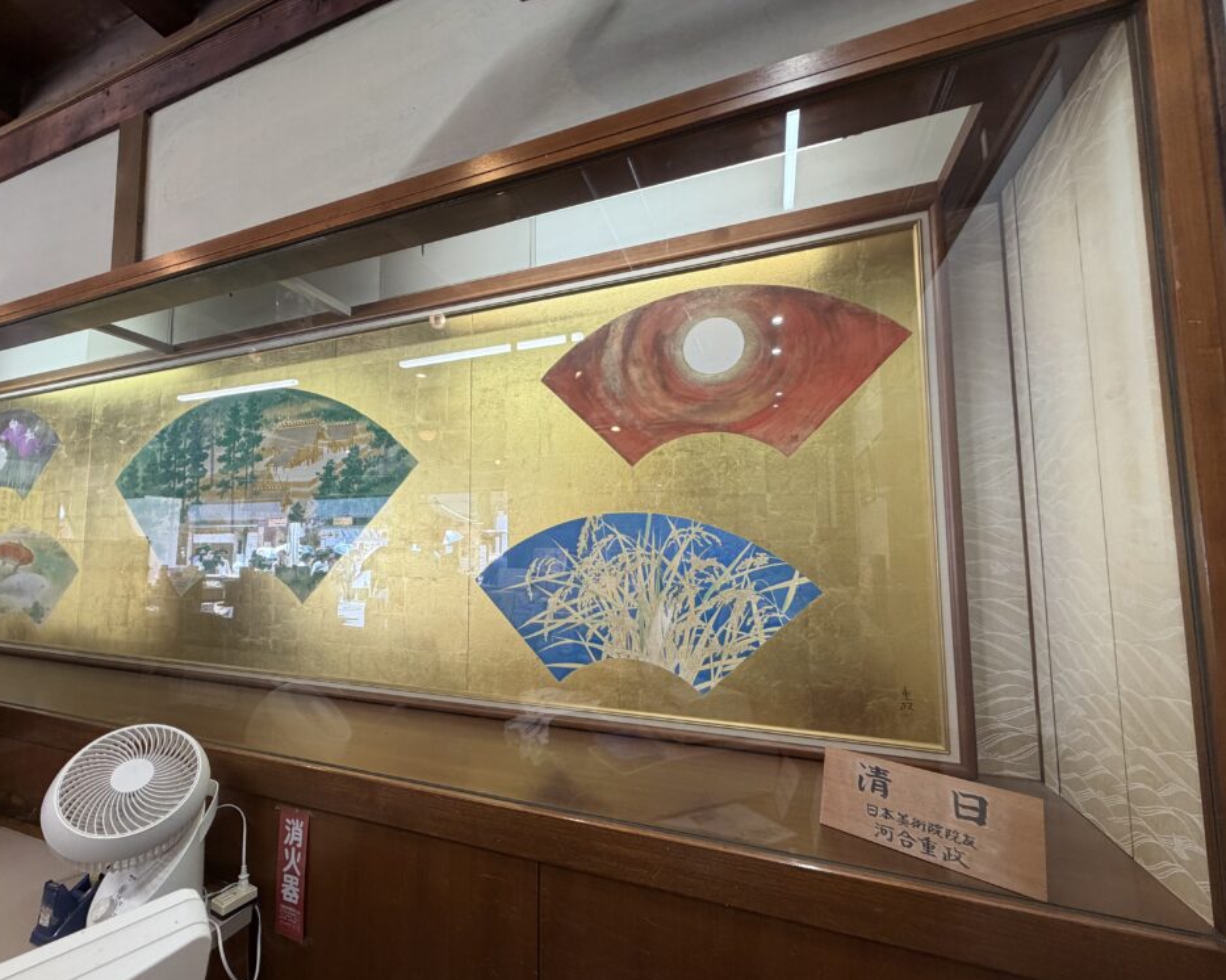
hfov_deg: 96.5
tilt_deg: +6.4
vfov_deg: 84.0
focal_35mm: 15
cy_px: 503
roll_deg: +0.6
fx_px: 544
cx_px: 556
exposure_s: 1/120
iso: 200
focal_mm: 2.22
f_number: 2.2
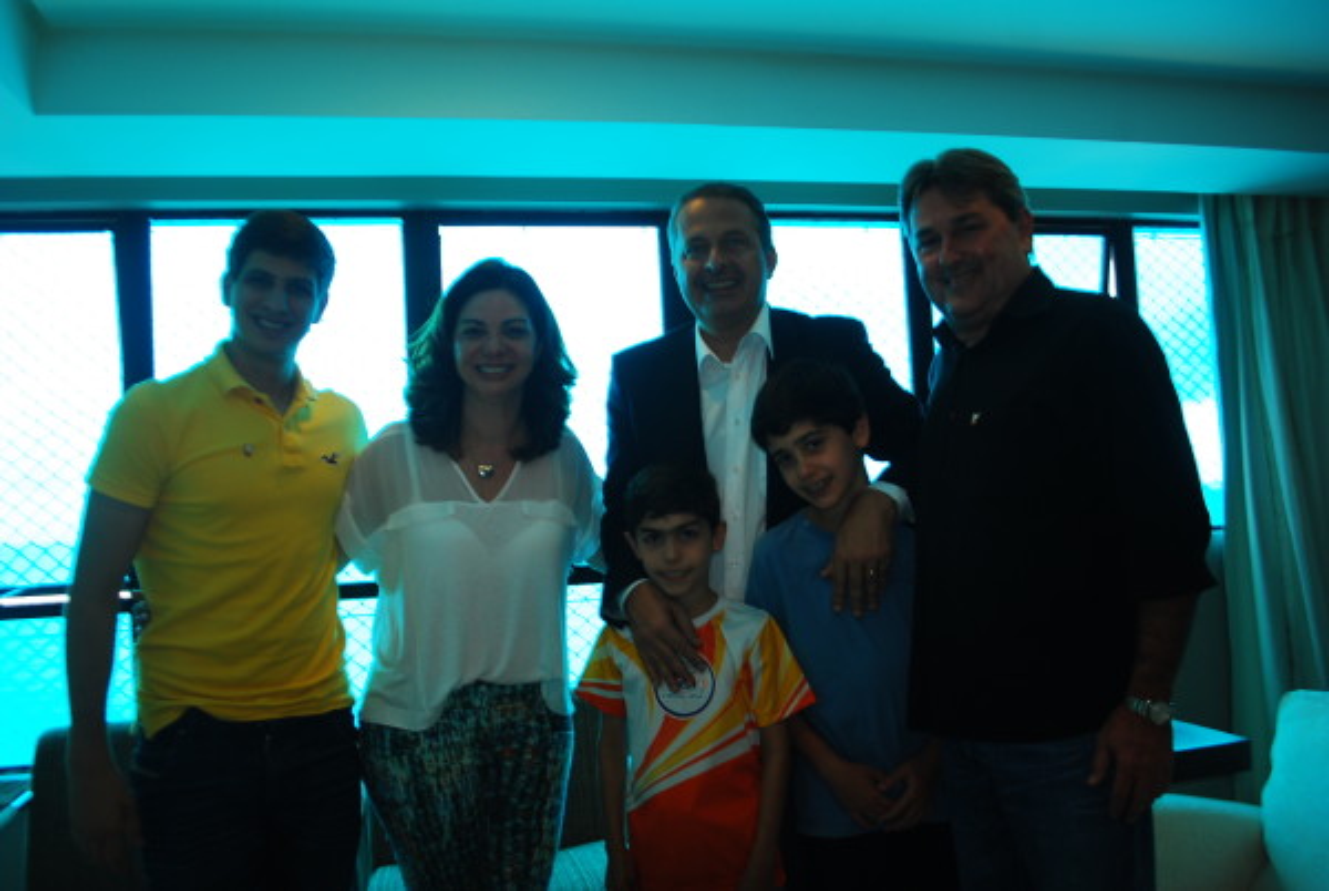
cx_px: 664
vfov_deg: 48.1
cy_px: 446
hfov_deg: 67.3
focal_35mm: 27
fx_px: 998
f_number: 3.8
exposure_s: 1/60
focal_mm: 18
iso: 200
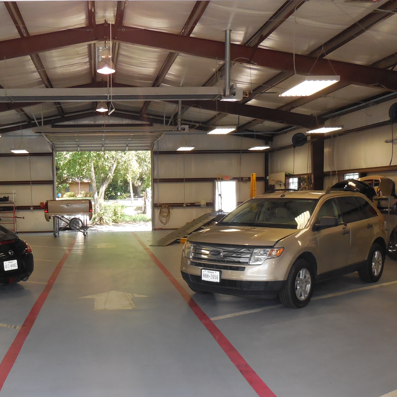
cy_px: 253
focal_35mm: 39
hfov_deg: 42.0
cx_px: 119
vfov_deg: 42.4
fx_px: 506
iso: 360
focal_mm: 4.5
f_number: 3.1
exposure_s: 1/250
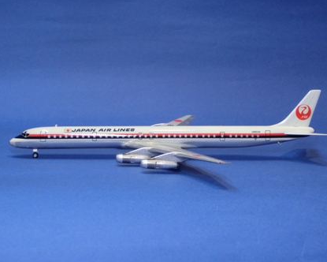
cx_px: 175
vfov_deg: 19.2
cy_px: 130
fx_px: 774
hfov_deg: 23.8
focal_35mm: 80
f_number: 4.9
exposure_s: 1/60
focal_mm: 13.48
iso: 500
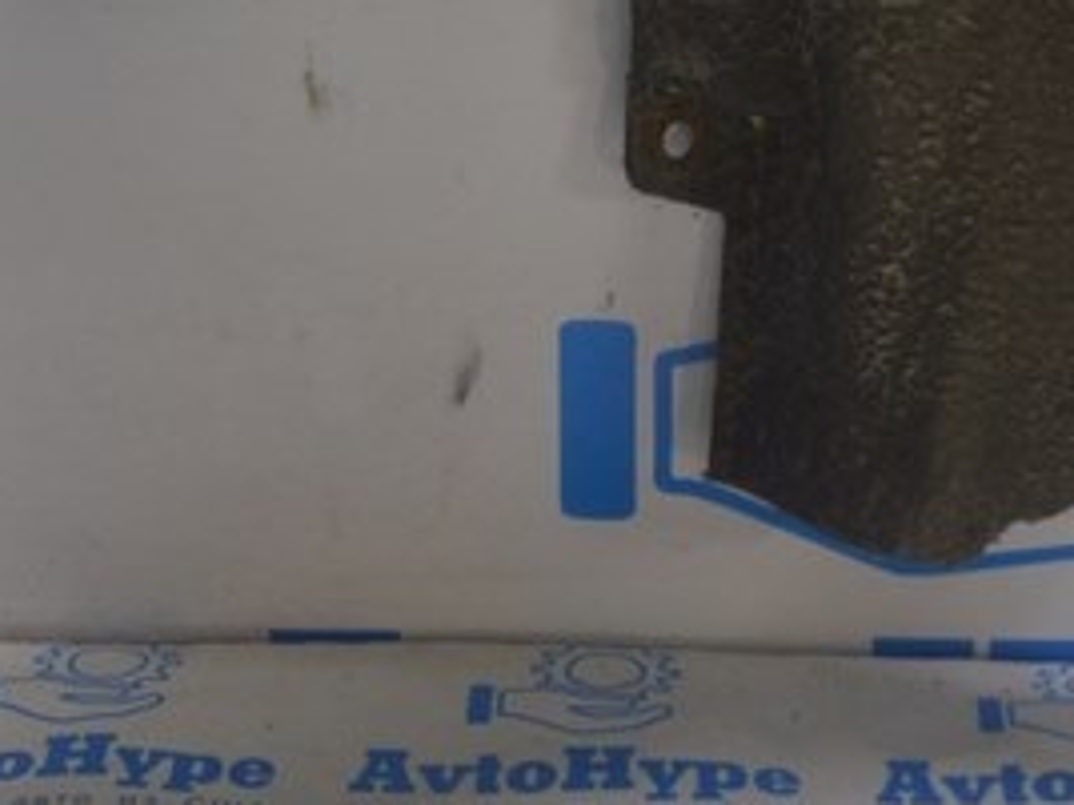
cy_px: -122
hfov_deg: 16.3
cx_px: 561
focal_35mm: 121
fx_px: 3754
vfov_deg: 12.0
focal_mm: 22
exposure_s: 1/20
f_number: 5.6
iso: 400
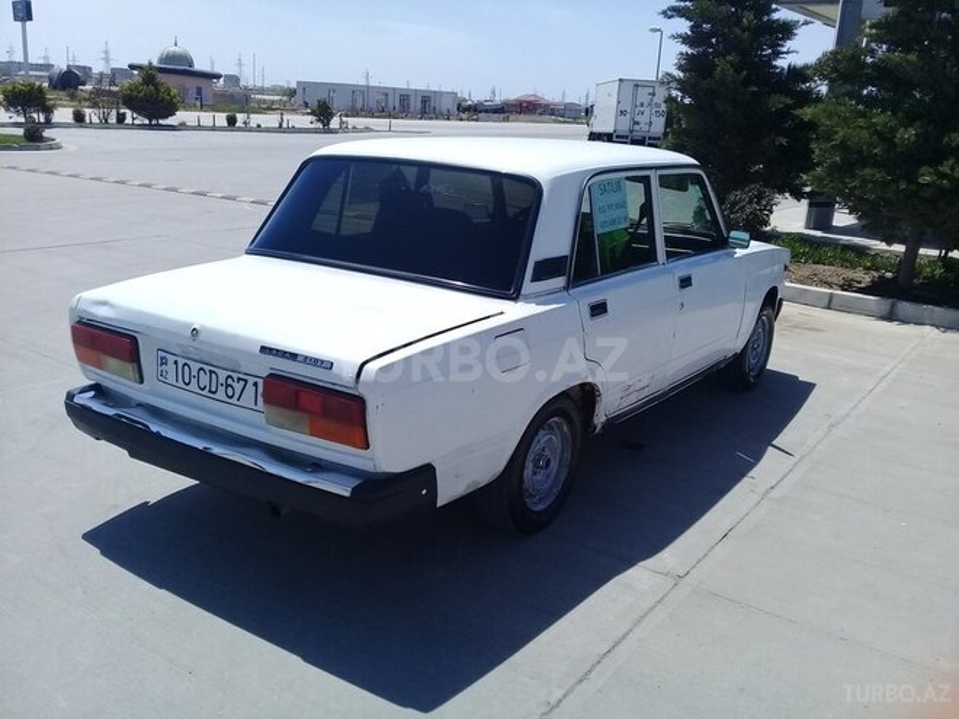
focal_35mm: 31
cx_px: 480
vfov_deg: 45.4
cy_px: 360
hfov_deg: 58.4
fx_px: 859
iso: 50
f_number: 2.2
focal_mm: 3.3
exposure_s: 1/1859
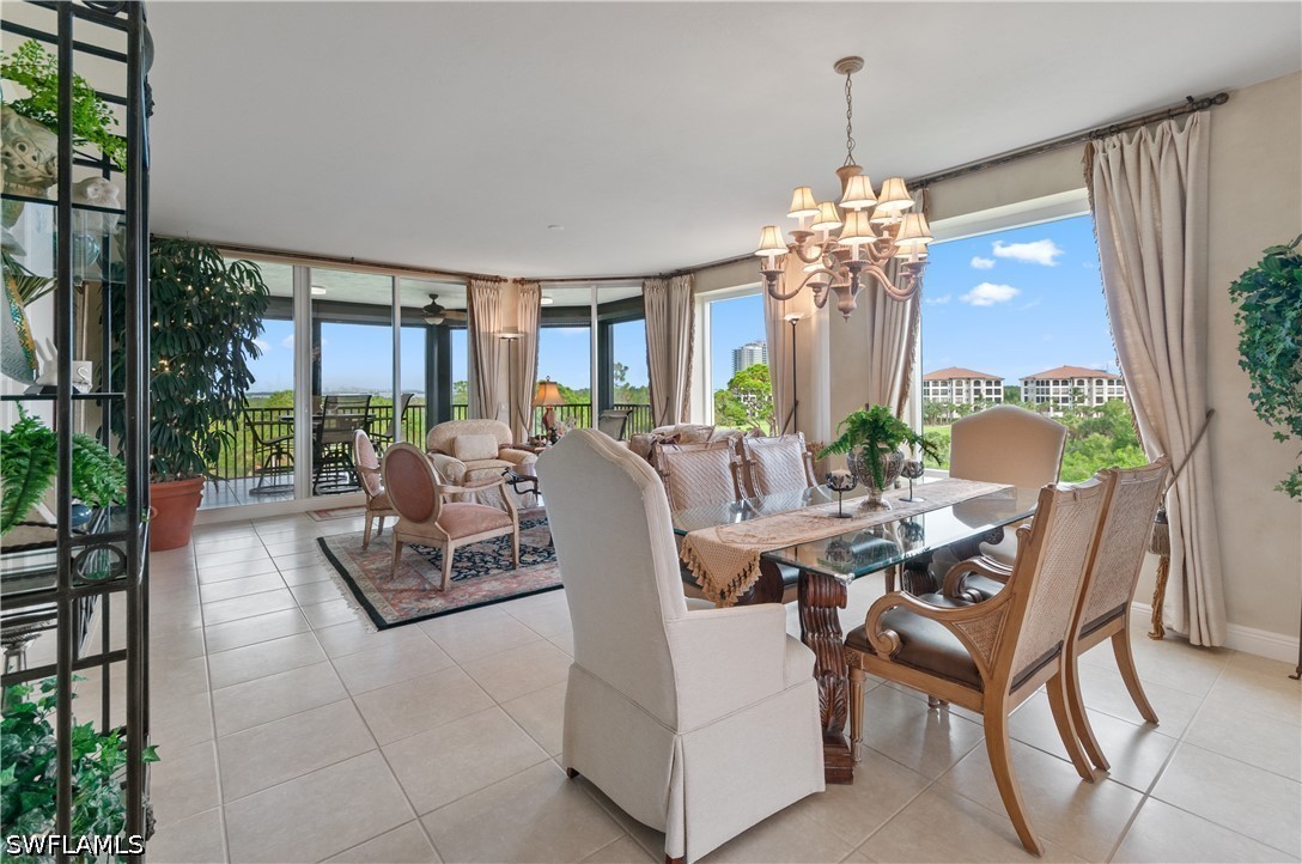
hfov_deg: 100.5
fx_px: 542
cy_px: 432
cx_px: 651
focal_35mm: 15
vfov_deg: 77.1
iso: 200
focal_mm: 10
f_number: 8
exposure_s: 1/4
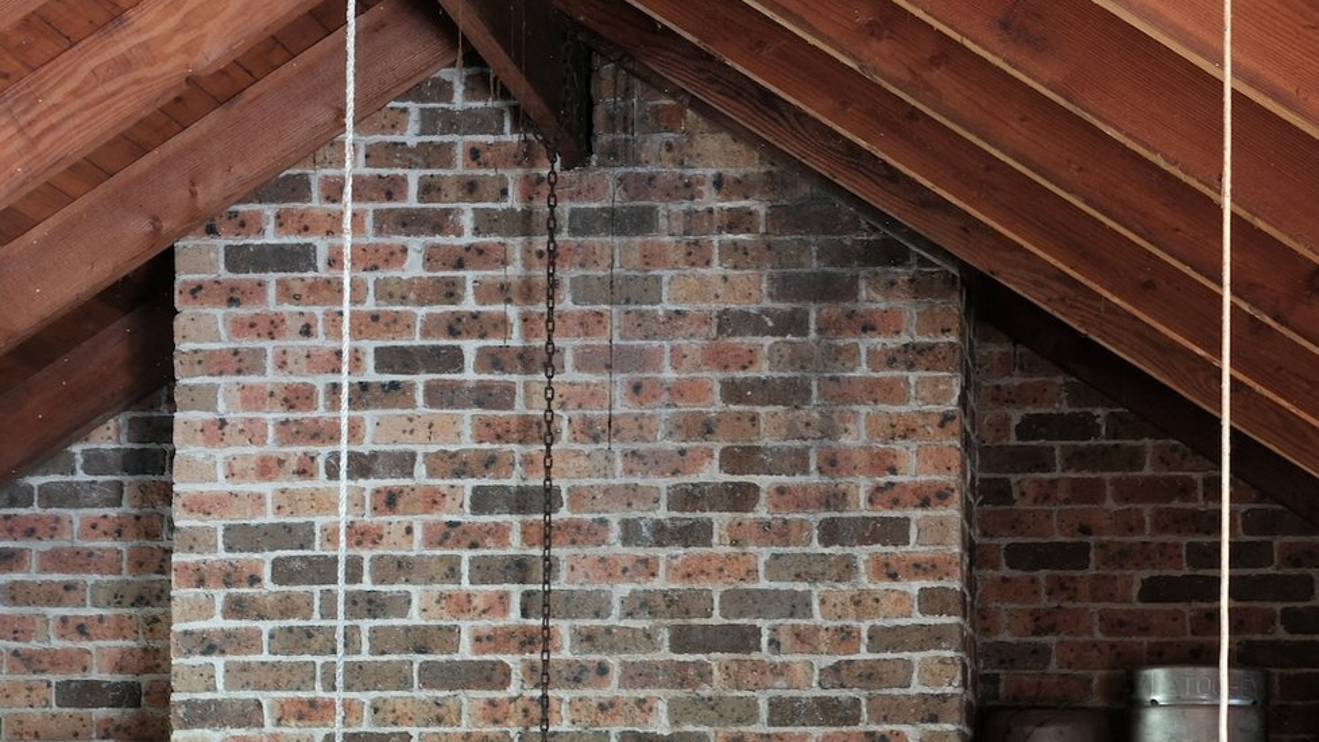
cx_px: 1111
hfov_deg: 28.5
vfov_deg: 16.2
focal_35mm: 72
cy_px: 832
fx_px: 2518
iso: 125
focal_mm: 23
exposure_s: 3.1
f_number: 8
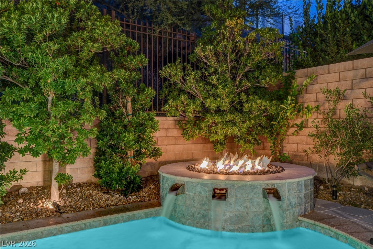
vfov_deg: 43.6
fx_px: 311
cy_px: 124
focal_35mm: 30
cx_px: 186
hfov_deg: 61.9
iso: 800
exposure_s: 1
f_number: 9
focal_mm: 20
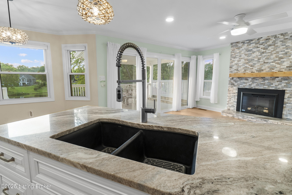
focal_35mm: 16
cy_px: 98
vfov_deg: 72.1
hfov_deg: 95.0
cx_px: 146
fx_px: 134
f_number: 9
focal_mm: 11
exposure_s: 1/8
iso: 400
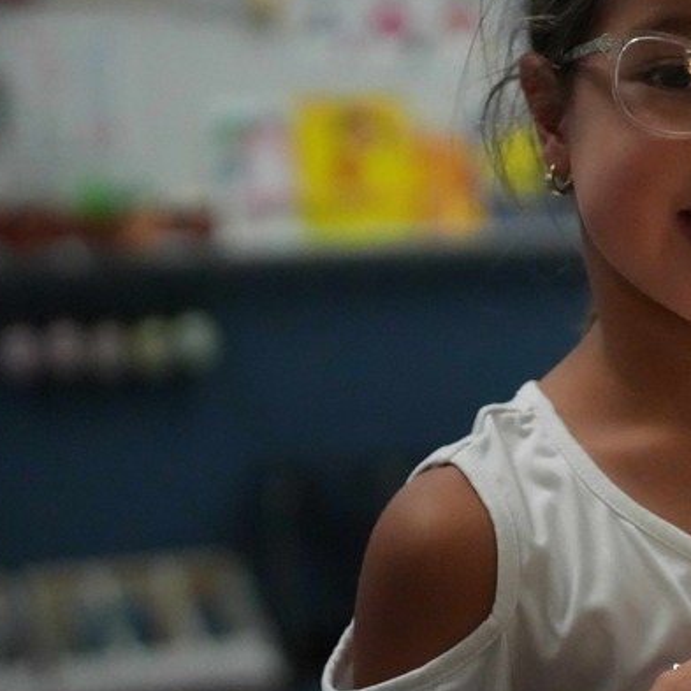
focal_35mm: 133
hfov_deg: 12.8
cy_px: 351
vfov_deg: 13.1
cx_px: 846
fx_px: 3004
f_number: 2.8
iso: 16000
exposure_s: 1/6400
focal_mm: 60
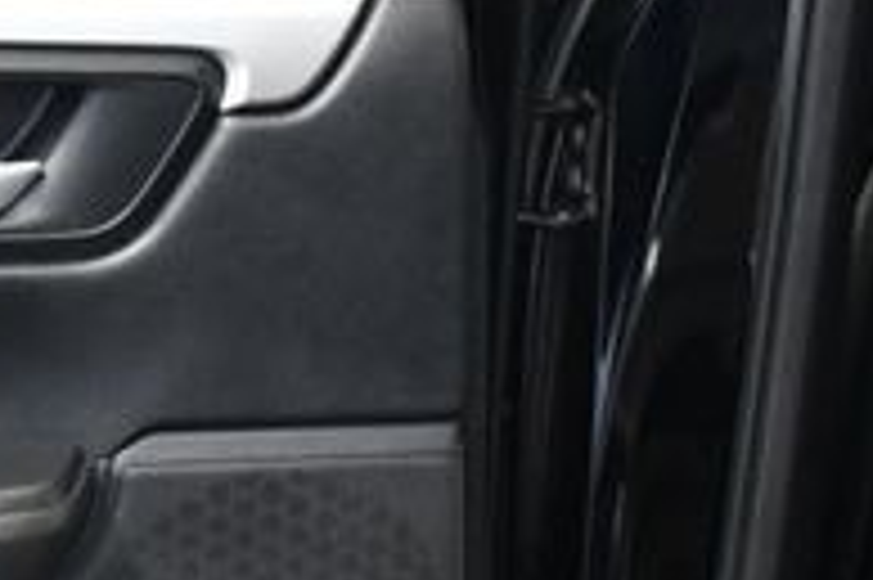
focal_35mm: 119
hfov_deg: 16.1
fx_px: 2883
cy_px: 616
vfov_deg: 11.4
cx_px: -346
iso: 3200
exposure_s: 1/60
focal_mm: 18
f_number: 3.5
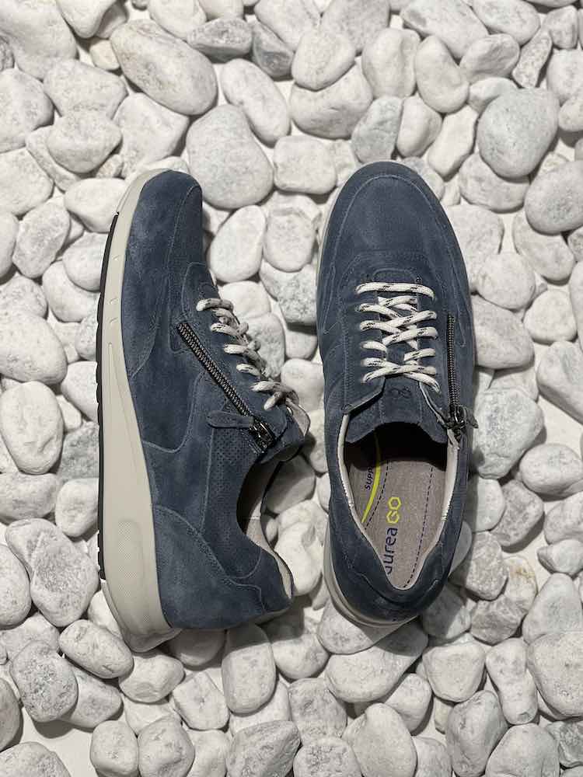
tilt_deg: -83.0
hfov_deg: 19.1
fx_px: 1729
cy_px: 388
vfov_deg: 25.3
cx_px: 292
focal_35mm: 77
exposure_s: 1/100
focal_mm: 9
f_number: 2.8
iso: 64
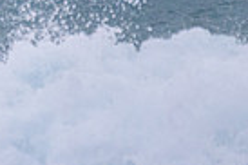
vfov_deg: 0.5
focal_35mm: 2595
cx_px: -151
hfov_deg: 0.8
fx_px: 17855
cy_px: -232
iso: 1800
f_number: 5.6
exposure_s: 1/2000
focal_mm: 500
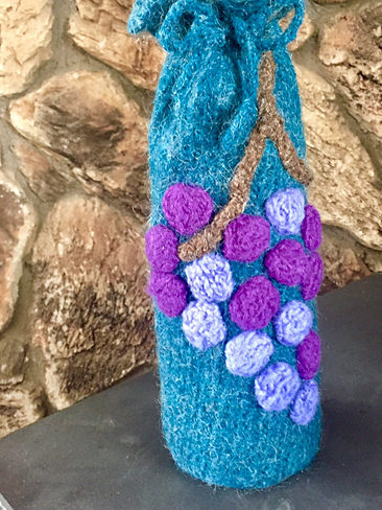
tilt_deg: -12.1
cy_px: 199
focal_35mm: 38
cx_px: 235
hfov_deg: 37.5
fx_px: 559
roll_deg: +1.8
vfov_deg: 48.6
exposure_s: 1/15
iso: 250
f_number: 2.2
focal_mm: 4.15
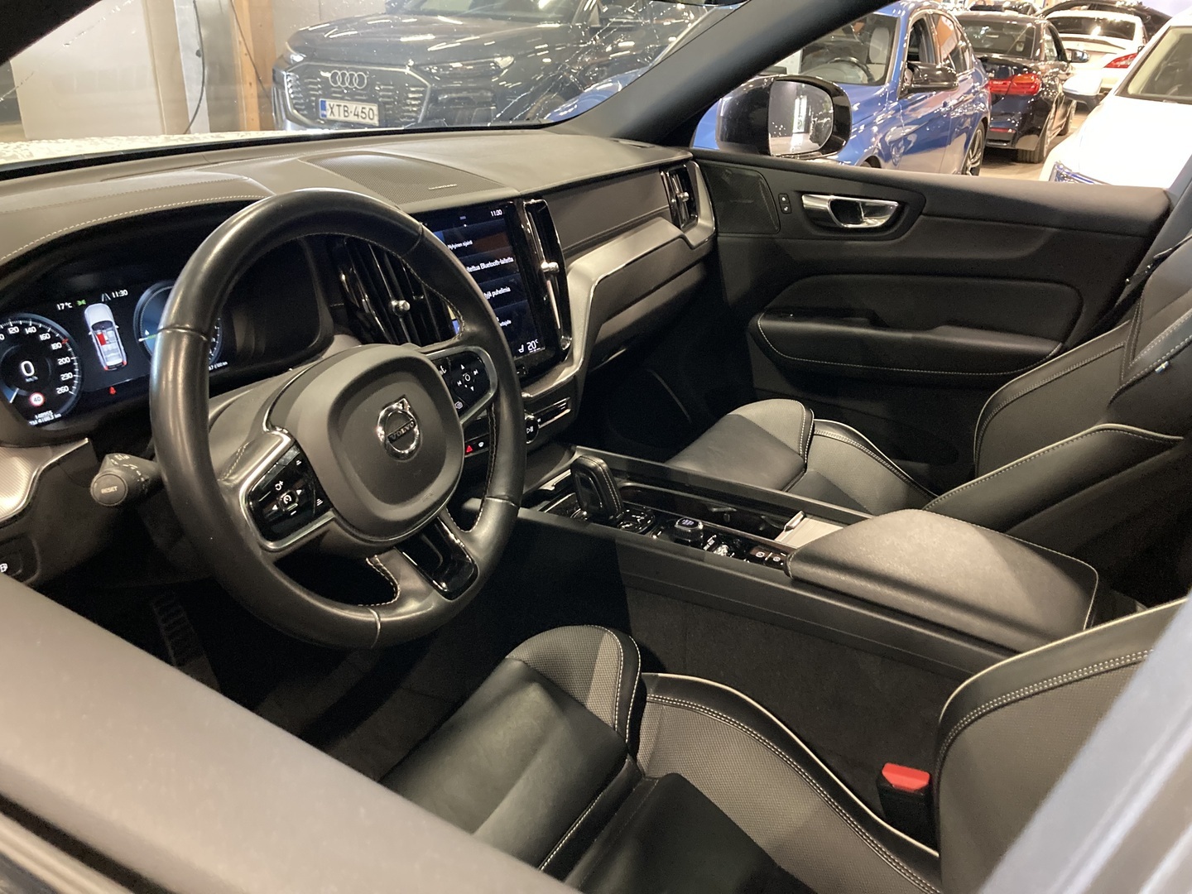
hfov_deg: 63.4
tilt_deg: -24.5
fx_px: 964
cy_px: 447
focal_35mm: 28
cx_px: 596
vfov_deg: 49.7
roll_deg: -3.5
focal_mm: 3.99
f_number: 1.8
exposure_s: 1/29
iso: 640
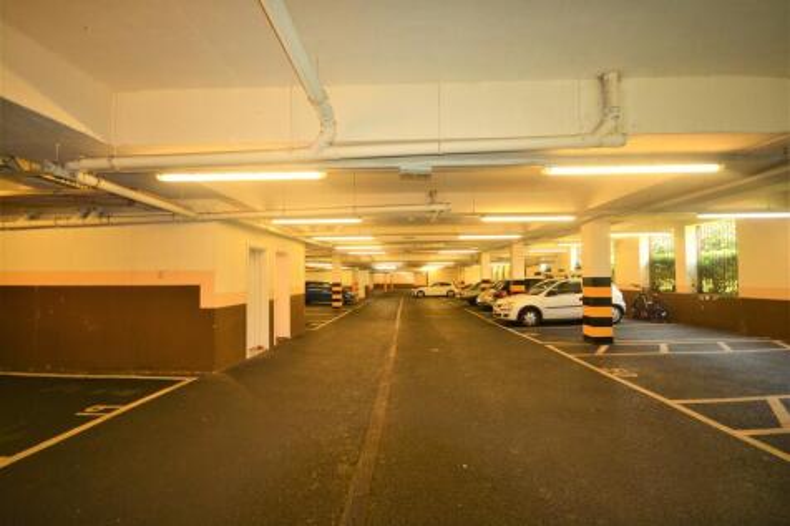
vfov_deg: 77.3
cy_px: 263
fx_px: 329
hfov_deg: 100.4
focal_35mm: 15
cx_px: 395
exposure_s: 1/60
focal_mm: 10
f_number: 4
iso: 400
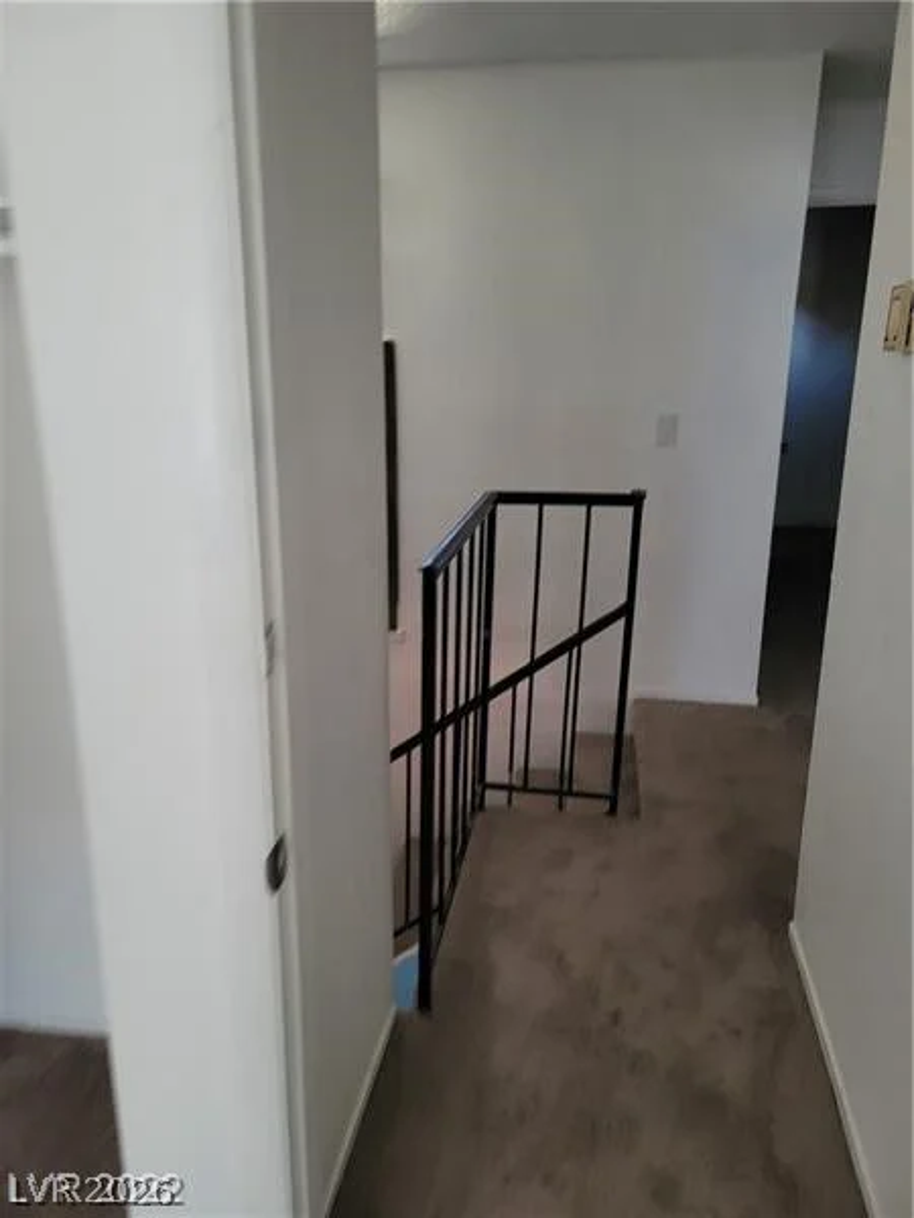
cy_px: 609
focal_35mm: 25
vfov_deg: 69.4
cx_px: 457
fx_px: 880
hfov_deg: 54.9
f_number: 1.8
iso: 160
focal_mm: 7
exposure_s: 1/60
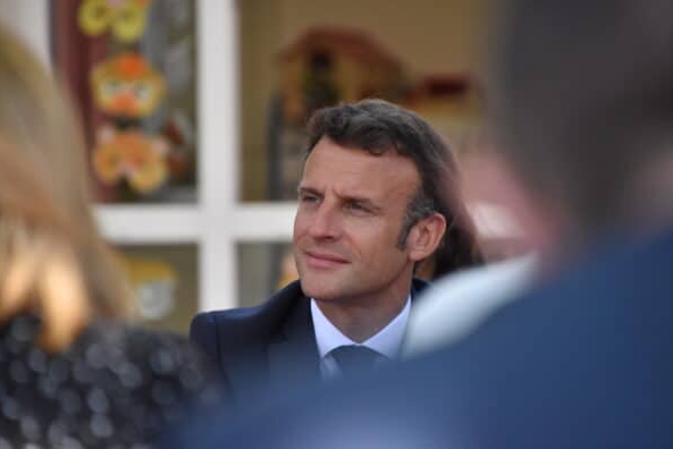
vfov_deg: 3.0
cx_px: 338
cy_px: 226
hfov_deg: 4.5
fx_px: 8510
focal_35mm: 455
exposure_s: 1/640
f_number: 6.3
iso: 1600
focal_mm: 300
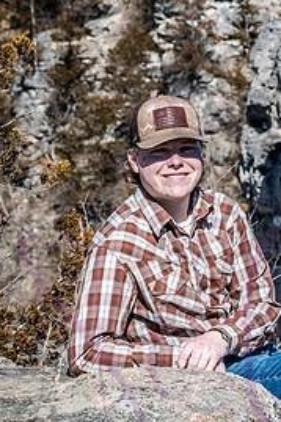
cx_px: 212
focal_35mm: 209
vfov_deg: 9.8
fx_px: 2450
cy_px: 248
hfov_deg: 6.6
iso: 800
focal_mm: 125
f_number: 16
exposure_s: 1/1000
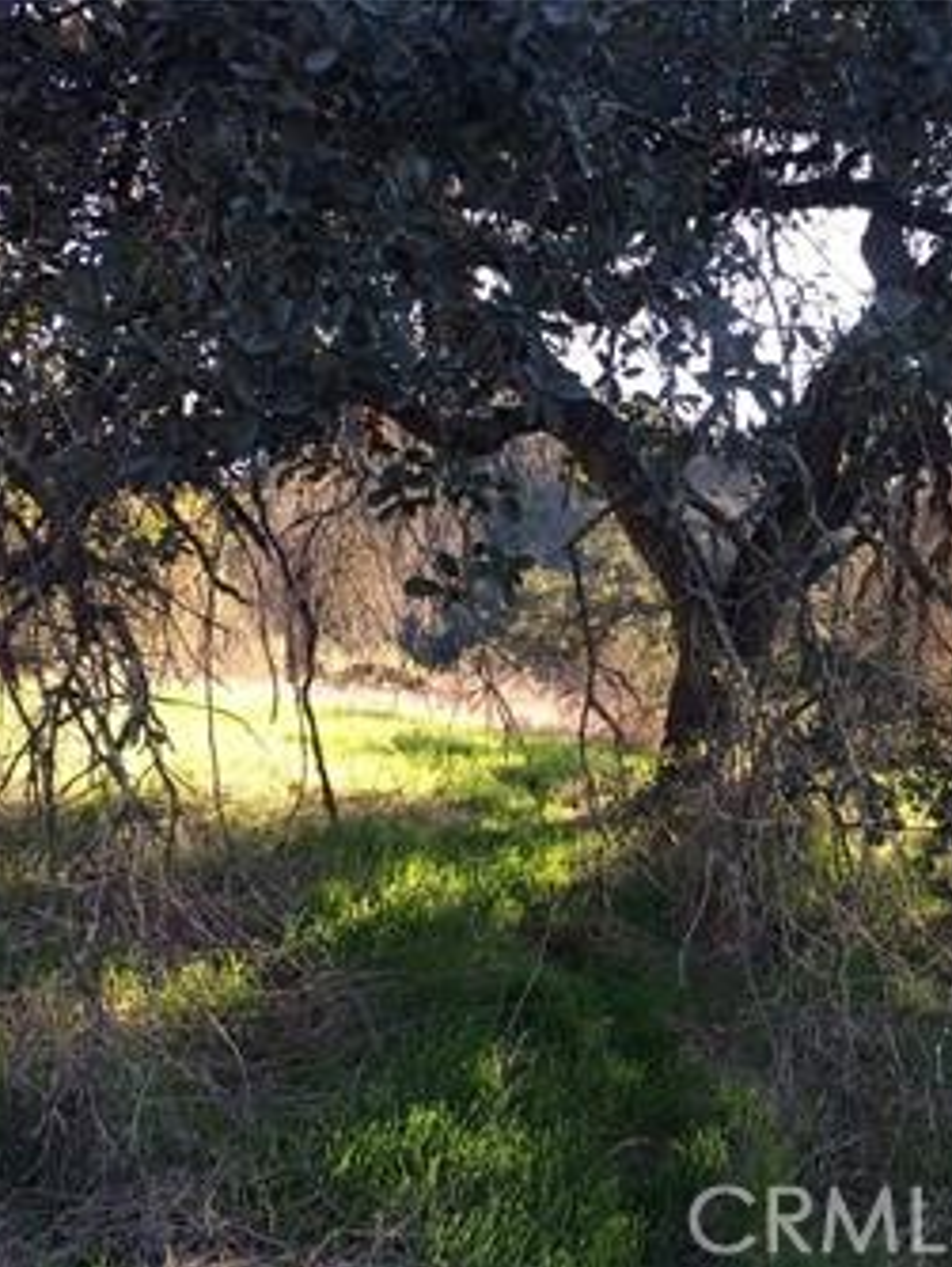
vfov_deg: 47.8
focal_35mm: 39
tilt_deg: +1.4
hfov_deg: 36.0
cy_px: 635
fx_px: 1428
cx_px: 713
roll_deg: +8.3
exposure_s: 1/124
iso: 32
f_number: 2.2
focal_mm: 4.15
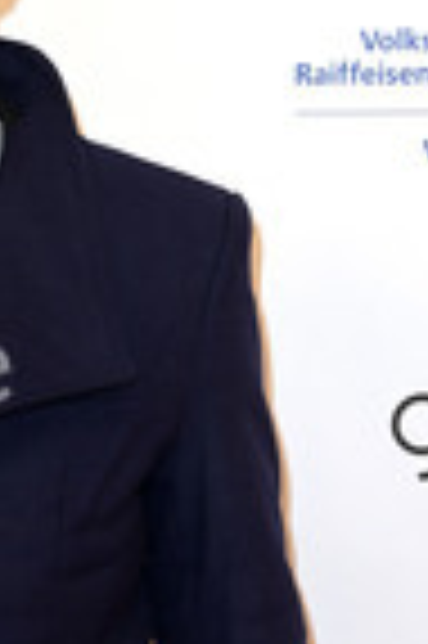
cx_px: -90
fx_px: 4594
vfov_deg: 8.0
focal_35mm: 257
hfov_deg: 5.3
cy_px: 603
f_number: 6.3
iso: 400
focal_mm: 92
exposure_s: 1/250
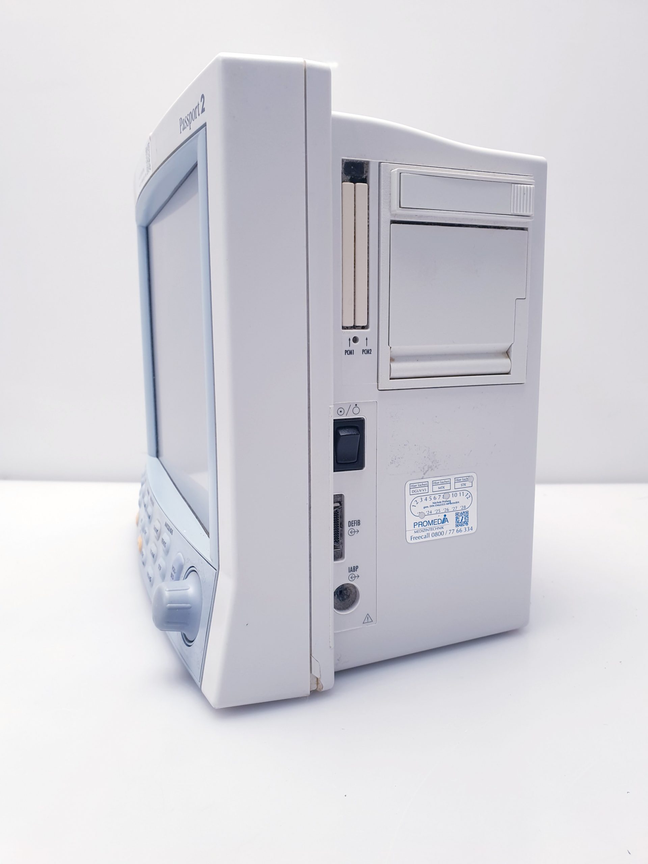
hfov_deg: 53.1
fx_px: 649
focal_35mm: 26
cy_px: 432
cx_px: 324
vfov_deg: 67.3
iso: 80
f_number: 2.4
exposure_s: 1/50
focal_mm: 4.3
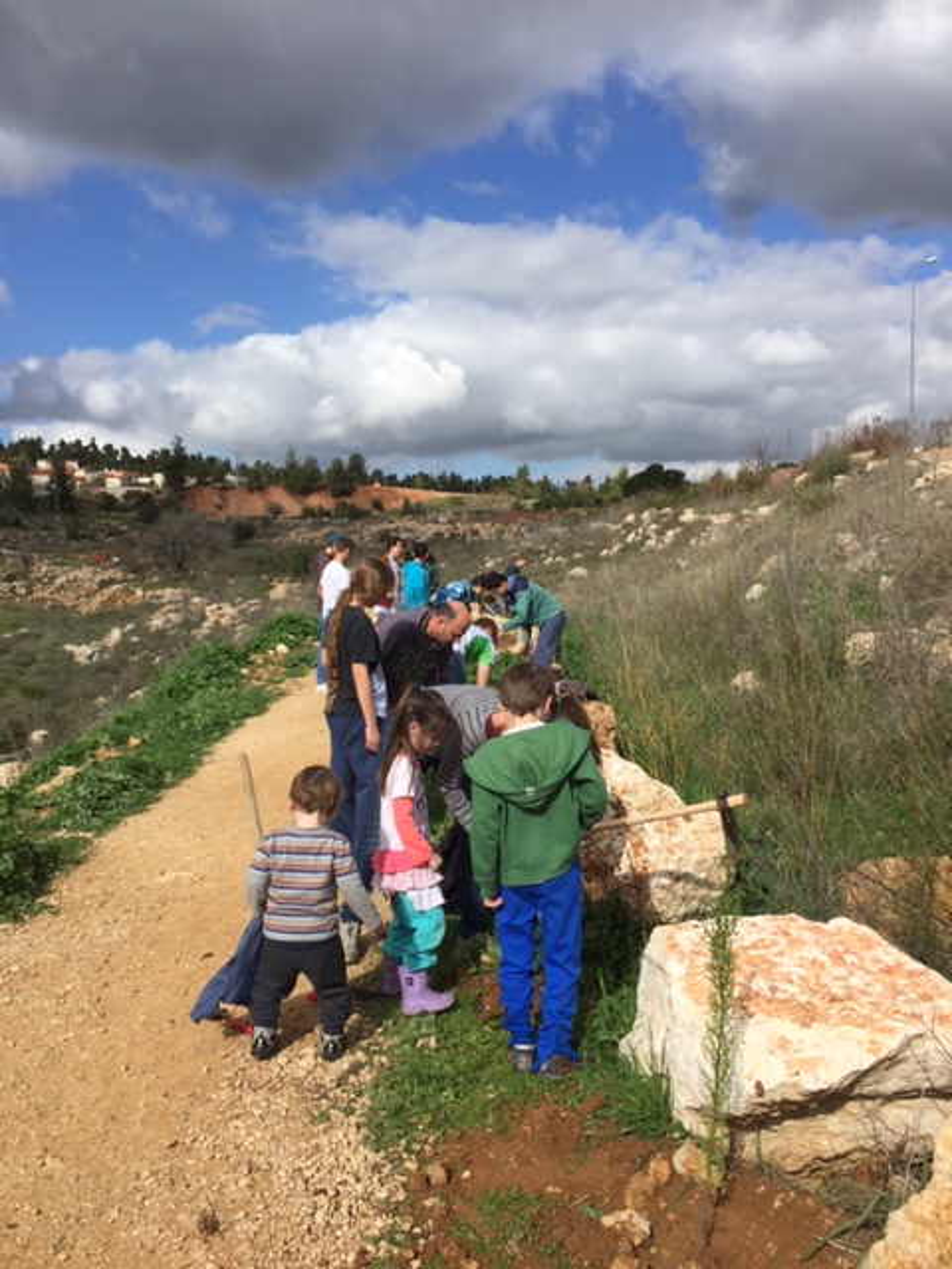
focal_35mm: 29
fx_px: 1063
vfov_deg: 61.7
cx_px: 476
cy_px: 634
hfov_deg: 48.2
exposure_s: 1/2825
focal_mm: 4.15
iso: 32
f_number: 2.2
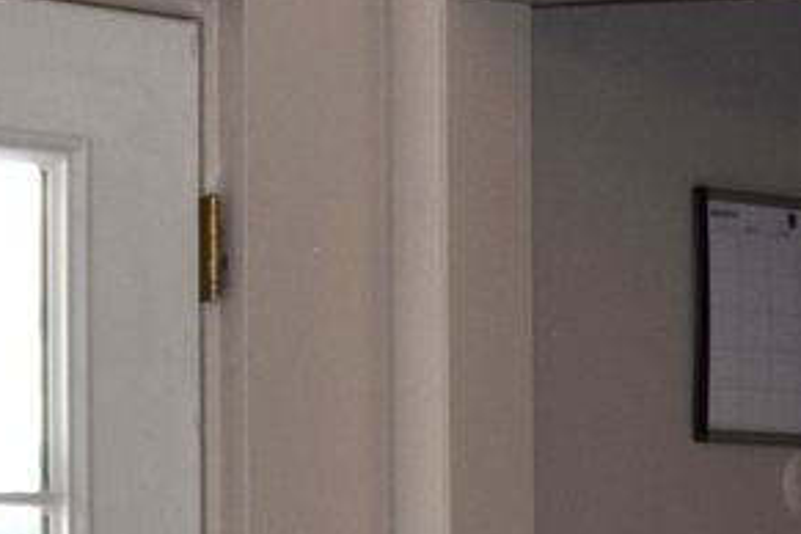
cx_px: 2031
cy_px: 981
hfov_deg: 9.4
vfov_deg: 7.0
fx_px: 4227
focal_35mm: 190
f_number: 5.6
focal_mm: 18
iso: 200
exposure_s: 1/125
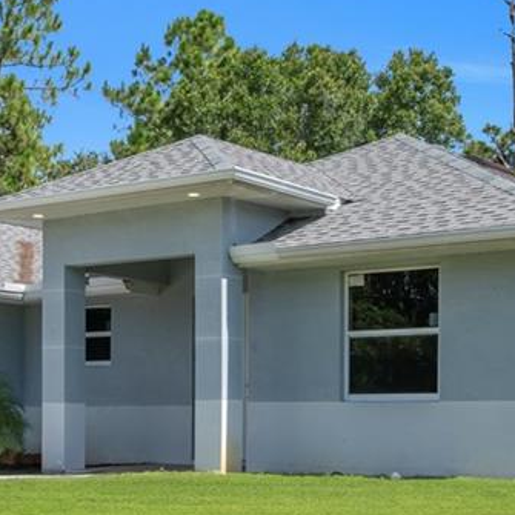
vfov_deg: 21.9
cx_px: 171
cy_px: 406
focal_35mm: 78
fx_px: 1313
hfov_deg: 22.1
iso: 100
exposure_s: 1/250
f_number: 8
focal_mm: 20
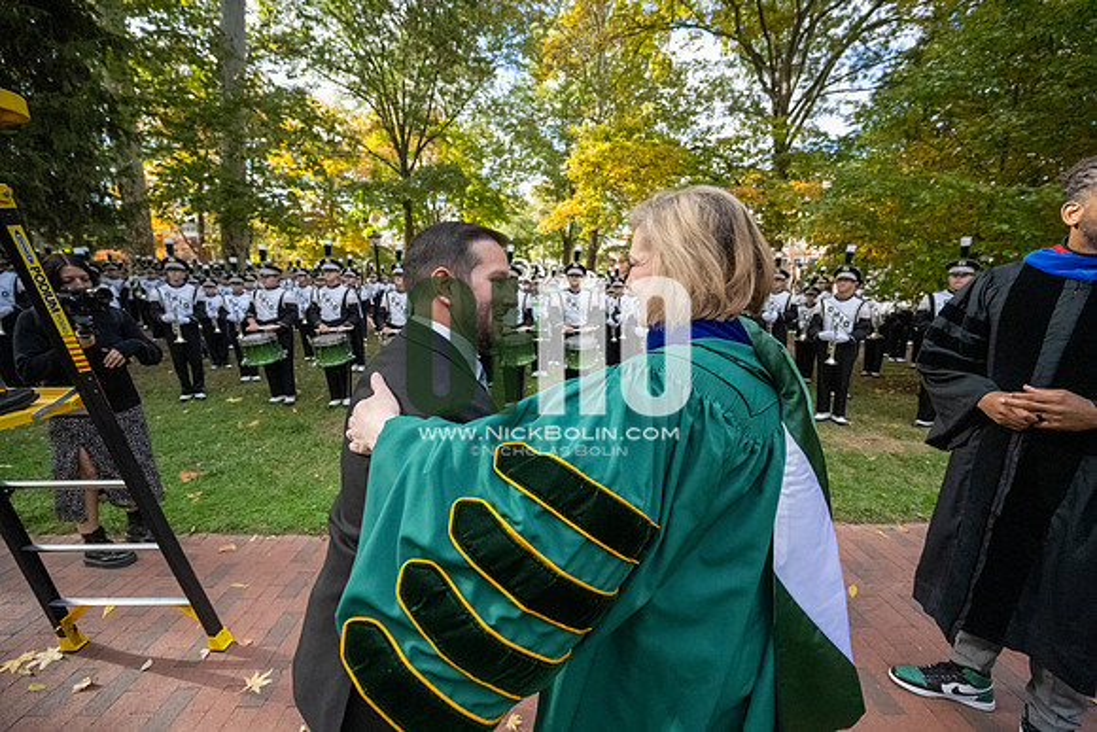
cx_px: 548
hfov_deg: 104.2
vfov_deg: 81.2
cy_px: 366
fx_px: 427
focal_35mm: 14
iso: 6400
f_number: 4
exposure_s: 1/8000
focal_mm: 14
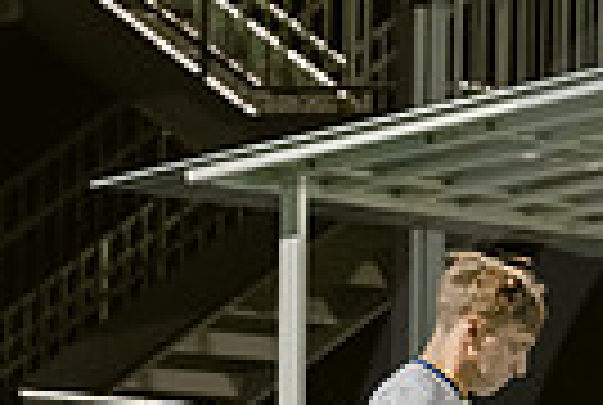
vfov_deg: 3.4
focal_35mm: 410
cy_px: 619
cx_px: 1130
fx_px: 6883
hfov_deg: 4.9
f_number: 4
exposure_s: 1/250
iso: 2500
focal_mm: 95
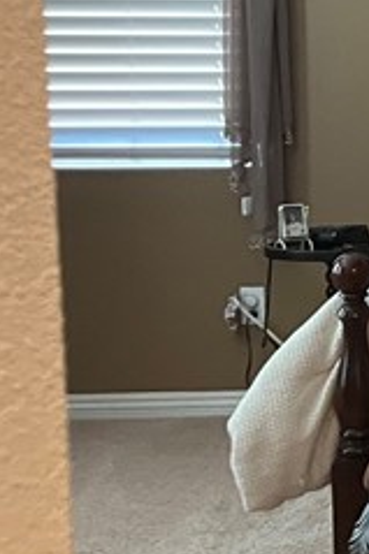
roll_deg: -1.5
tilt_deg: -6.4
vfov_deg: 17.6
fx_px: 1786
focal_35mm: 116
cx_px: 1095
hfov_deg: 9.4
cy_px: 167
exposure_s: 1/60
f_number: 1.6
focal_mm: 5.1
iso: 320
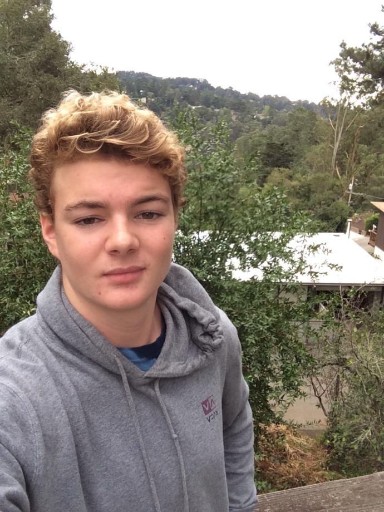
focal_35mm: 31
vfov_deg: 58.4
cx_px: 192
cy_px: 256
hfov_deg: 45.4
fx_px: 459
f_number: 2.4
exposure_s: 1/60
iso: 50
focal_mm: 2.15
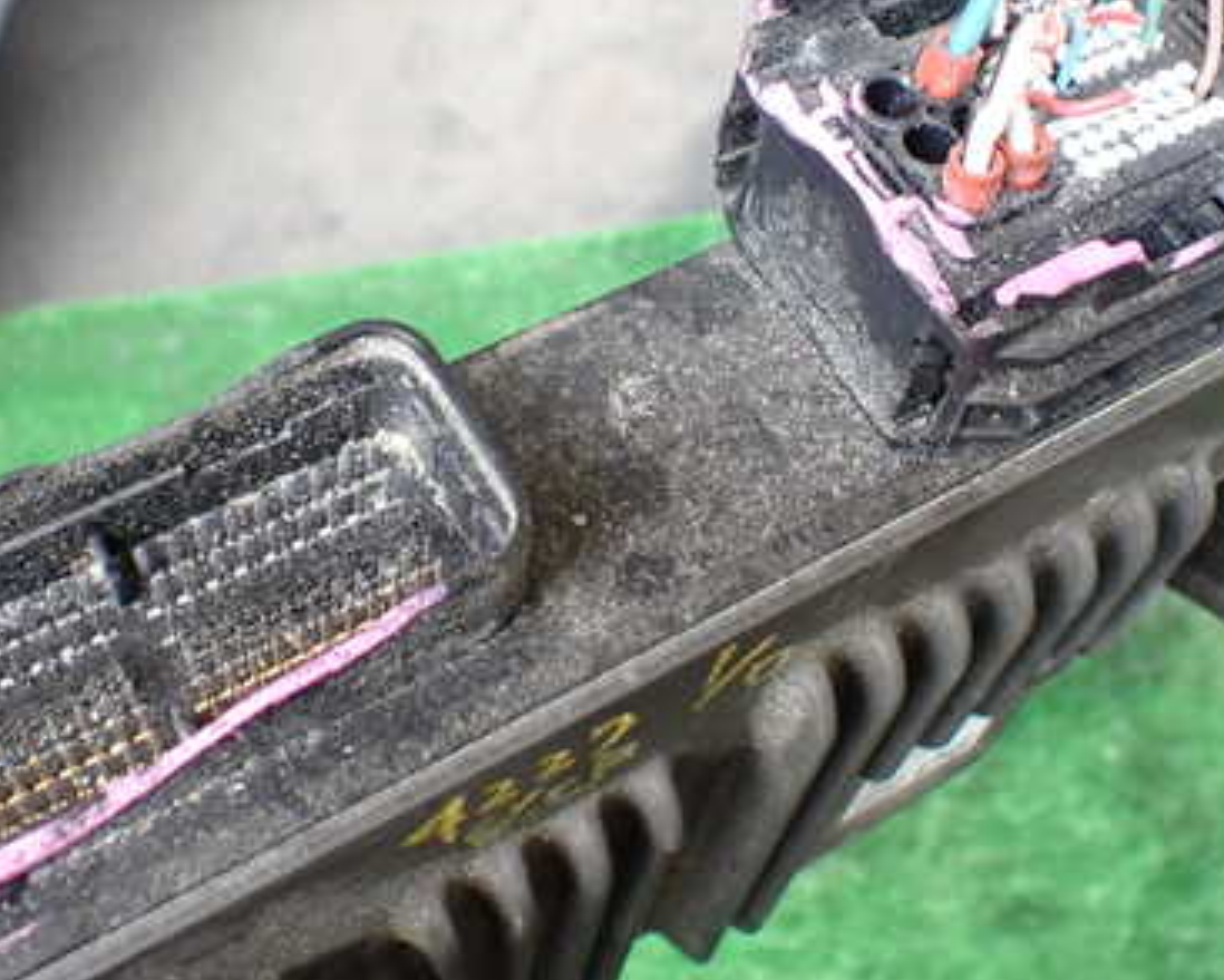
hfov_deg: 38.7
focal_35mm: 48
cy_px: 341
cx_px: 562
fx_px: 1739
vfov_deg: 31.3
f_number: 2.3
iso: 400
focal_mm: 5.4
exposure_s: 1/125
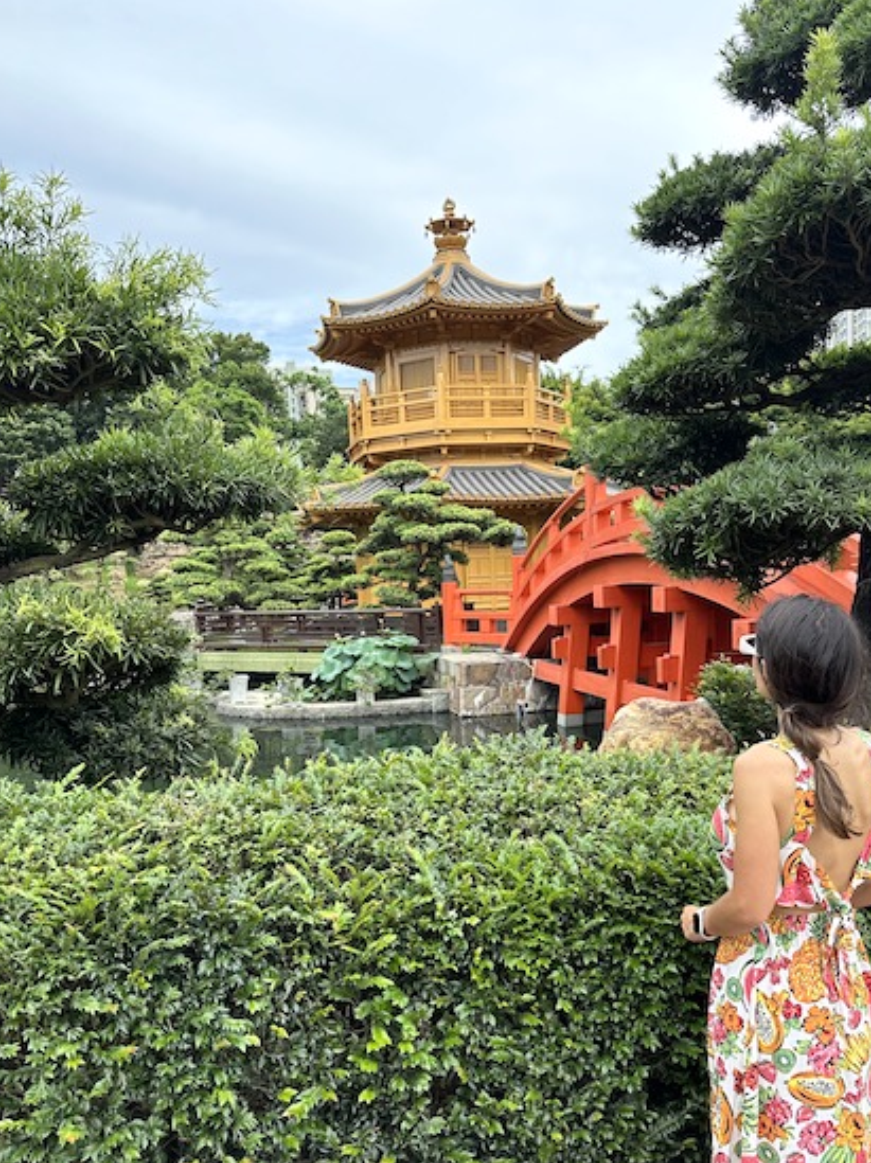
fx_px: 940
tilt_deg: -1.8
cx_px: 441
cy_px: 659
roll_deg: +2.3
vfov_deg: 63.2
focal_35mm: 28
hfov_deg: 49.7
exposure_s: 1/1412
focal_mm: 6.86
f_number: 1.78
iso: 80
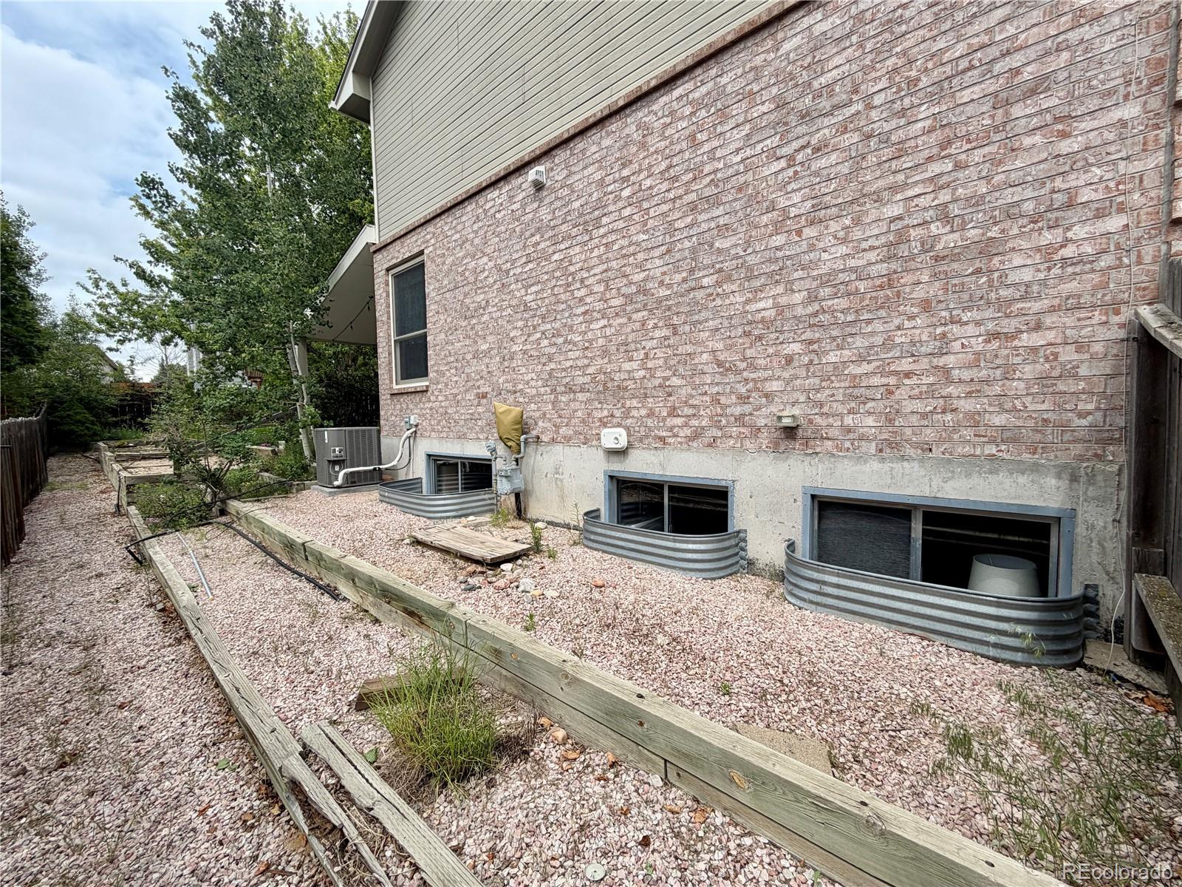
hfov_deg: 102.1
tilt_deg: -1.9
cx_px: 591
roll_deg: +1.4
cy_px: 444
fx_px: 478
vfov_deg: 85.7
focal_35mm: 14
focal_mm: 2.22
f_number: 2.2
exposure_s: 1/770
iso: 32
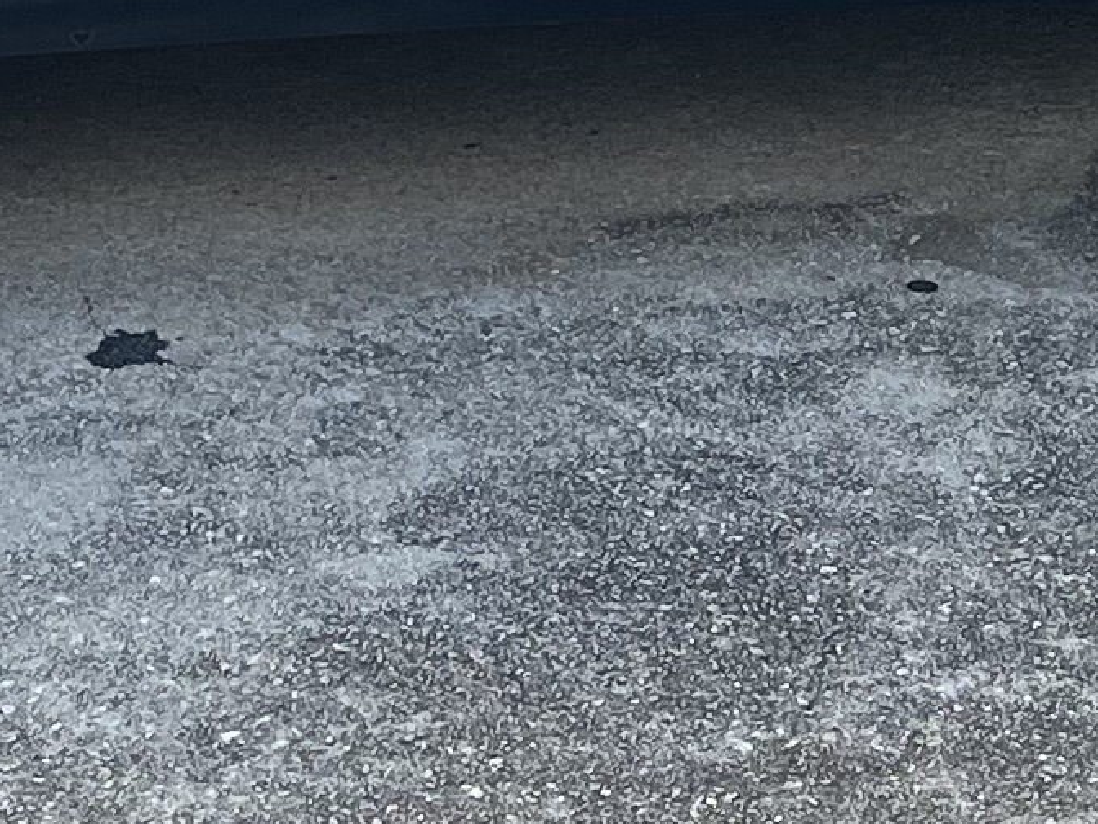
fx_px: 4948
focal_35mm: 156
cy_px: -826
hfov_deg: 12.7
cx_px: 637
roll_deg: -0.5
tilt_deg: -11.9
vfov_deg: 9.0
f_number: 1.6
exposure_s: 1/586
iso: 50
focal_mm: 5.1
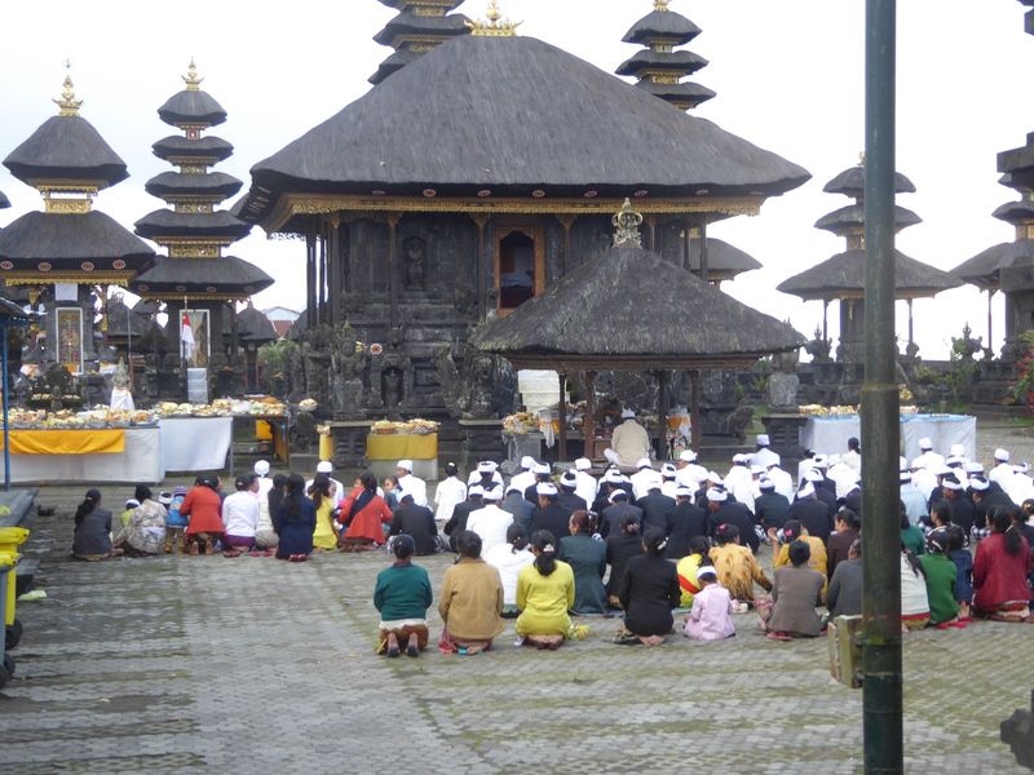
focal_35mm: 60
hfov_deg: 32.2
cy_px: 388
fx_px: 1792
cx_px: 517
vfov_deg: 24.4
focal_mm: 10.3
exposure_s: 1/60
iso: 100
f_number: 4.2
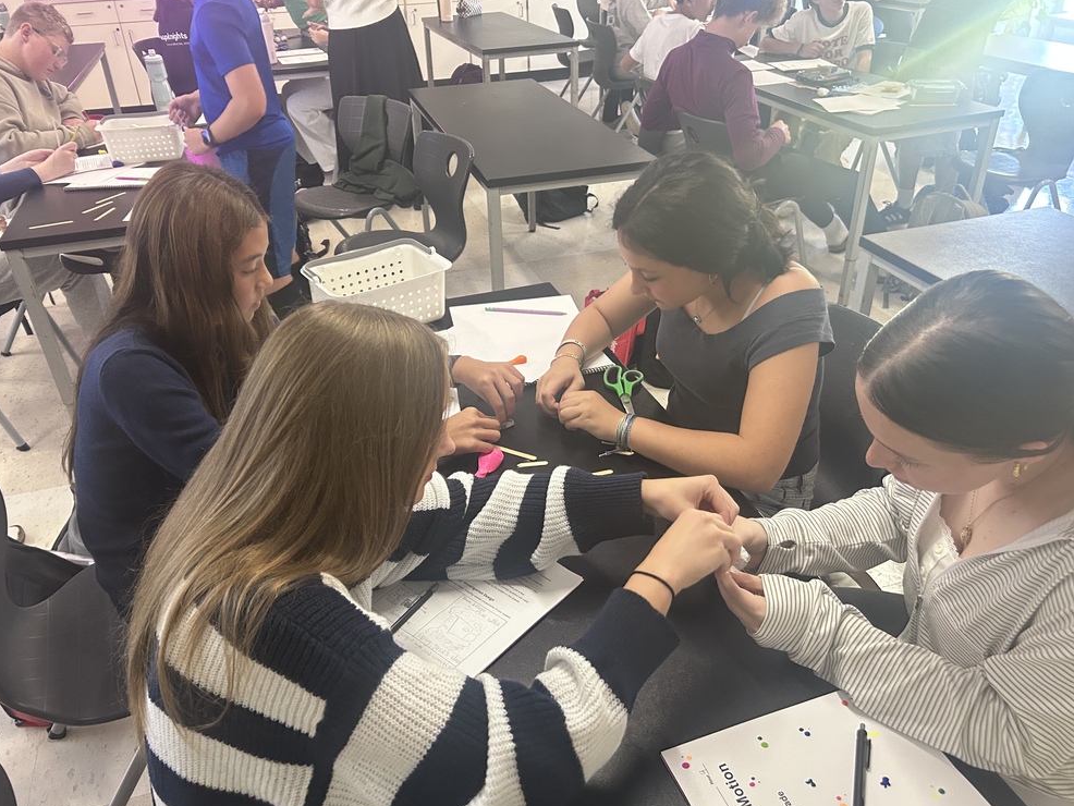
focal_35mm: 27
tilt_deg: -31.9
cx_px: 535
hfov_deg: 65.3
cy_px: 412
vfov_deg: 51.4
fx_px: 838
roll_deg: +1.9
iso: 400
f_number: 1.5
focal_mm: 5.7
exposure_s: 1/40
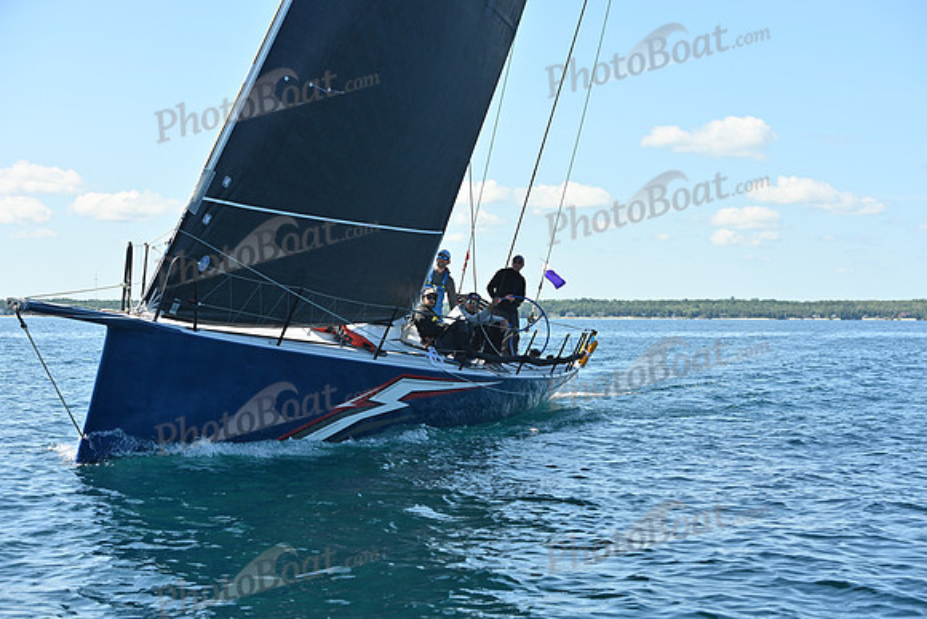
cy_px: 310
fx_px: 1803
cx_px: 464
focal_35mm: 70
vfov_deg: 19.5
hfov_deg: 28.8
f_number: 7.1
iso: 320
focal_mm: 70
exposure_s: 1/1000
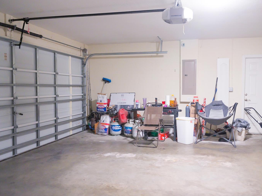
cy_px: 99
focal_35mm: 27
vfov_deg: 51.3
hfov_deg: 65.1
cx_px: 149
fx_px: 204
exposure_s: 1/60
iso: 1250
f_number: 2.8
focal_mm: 24
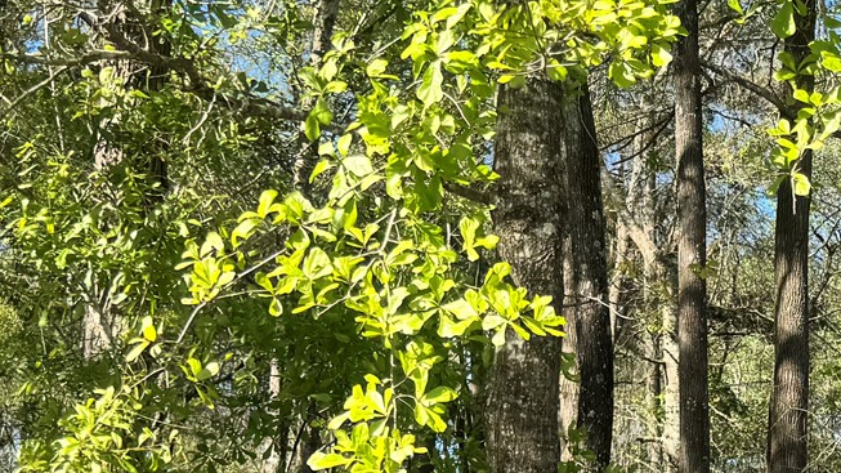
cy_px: 430
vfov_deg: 14.6
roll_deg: -0.8
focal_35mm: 82
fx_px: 1828
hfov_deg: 24.8
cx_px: 818
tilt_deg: +8.4
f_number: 1.78
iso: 80
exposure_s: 1/1524
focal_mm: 6.76
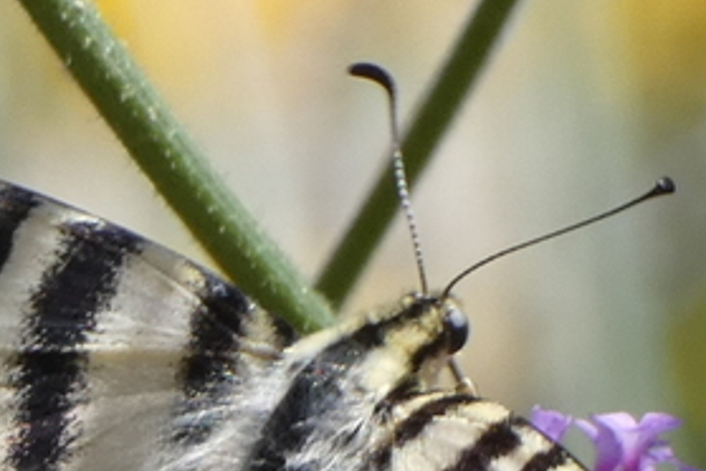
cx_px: 54
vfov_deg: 1.2
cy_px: 661
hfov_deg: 1.8
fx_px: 22610
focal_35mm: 1153
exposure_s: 1/125
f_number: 5.6
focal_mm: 64.9
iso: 80
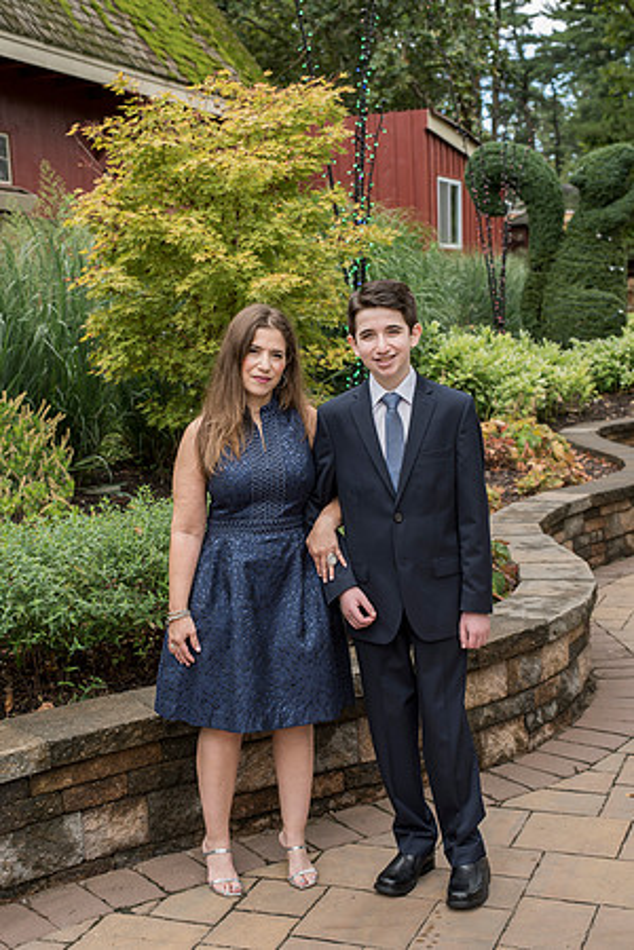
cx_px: 317
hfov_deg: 27.0
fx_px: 1321
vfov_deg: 39.6
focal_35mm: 50
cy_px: 475
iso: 200
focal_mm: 50
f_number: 5.6
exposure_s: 1/125
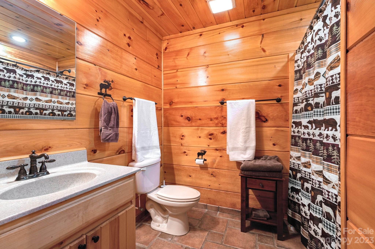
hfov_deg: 95.0
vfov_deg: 72.0
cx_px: 188
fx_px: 172
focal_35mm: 16
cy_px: 124
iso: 200
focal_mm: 16.5
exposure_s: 1/1.25
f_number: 8
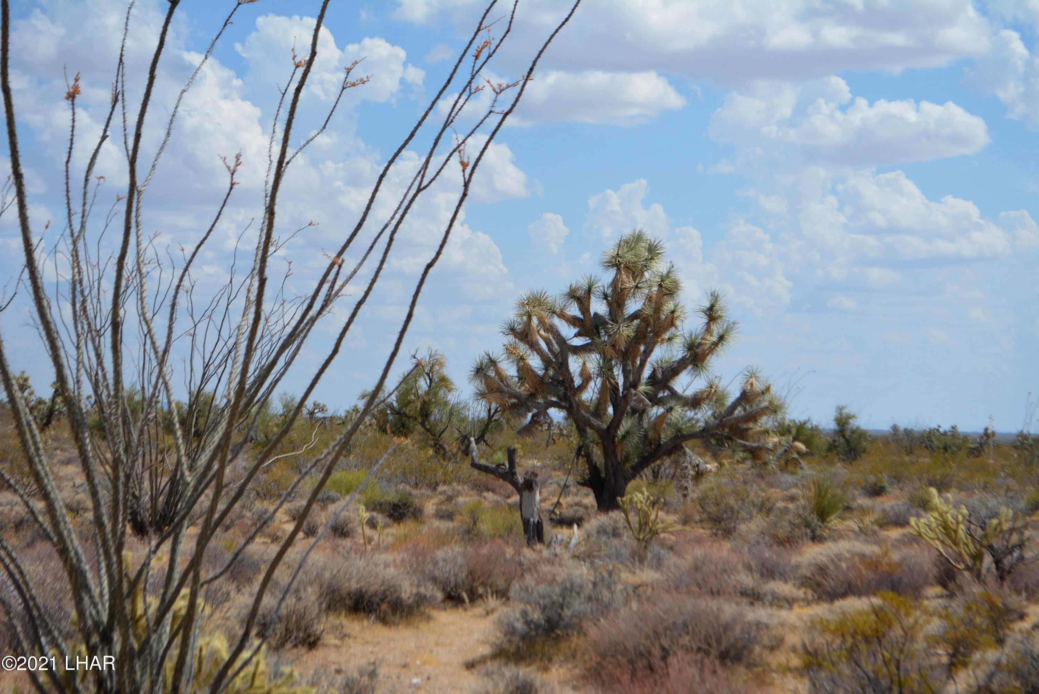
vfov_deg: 16.6
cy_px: 347
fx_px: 2383
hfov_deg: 24.6
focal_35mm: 82
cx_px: 520
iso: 400
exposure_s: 1/2000
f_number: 7.1
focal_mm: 55
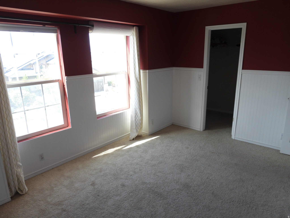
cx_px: 145
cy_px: 109
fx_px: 201
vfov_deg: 56.8
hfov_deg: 71.6
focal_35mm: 24
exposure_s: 1/125
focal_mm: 4.3
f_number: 2.8
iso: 100
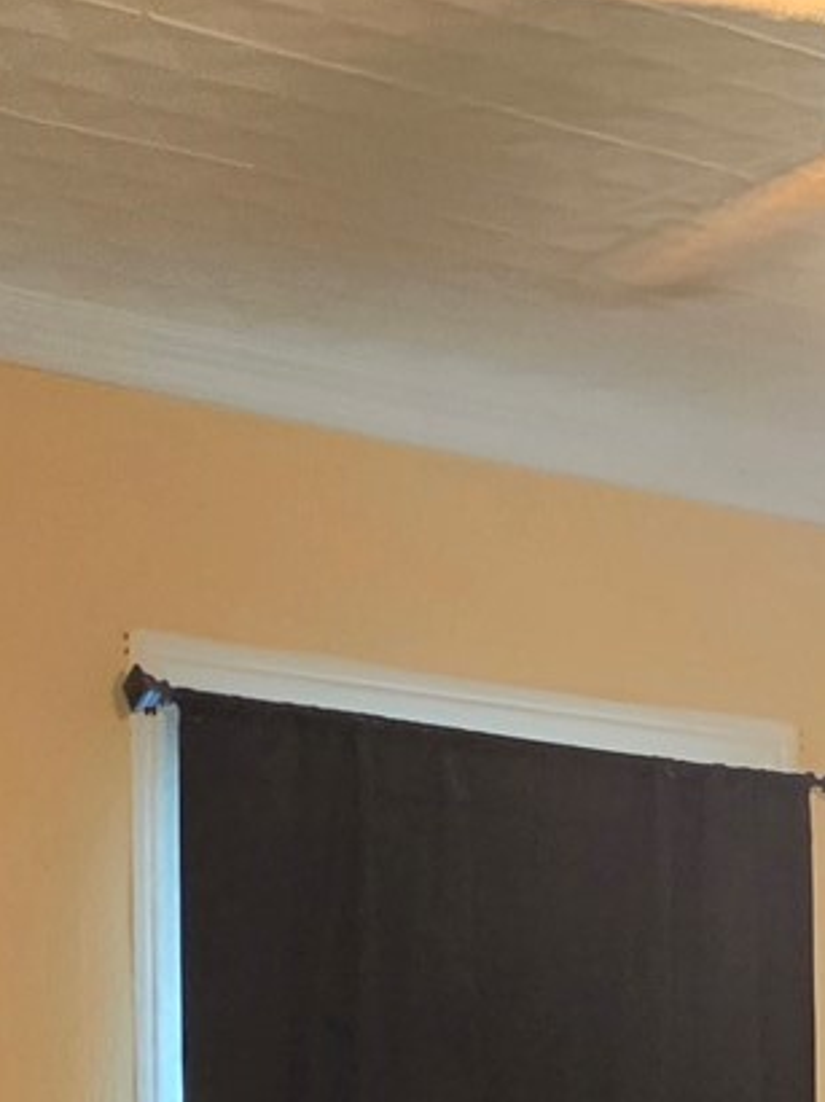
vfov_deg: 14.6
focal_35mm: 115
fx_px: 3658
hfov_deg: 12.6
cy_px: 2091
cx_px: 943
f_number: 1.4
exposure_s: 1/120
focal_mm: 6.5
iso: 800
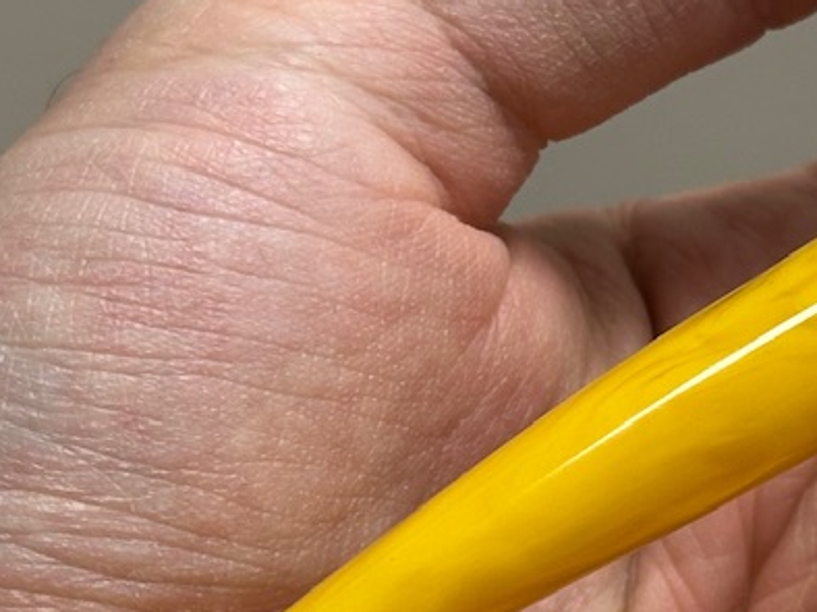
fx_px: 3680
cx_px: 724
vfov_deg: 9.5
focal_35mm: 156
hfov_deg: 12.6
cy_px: 247
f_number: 1.78
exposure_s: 1/109
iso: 80
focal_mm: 6.86
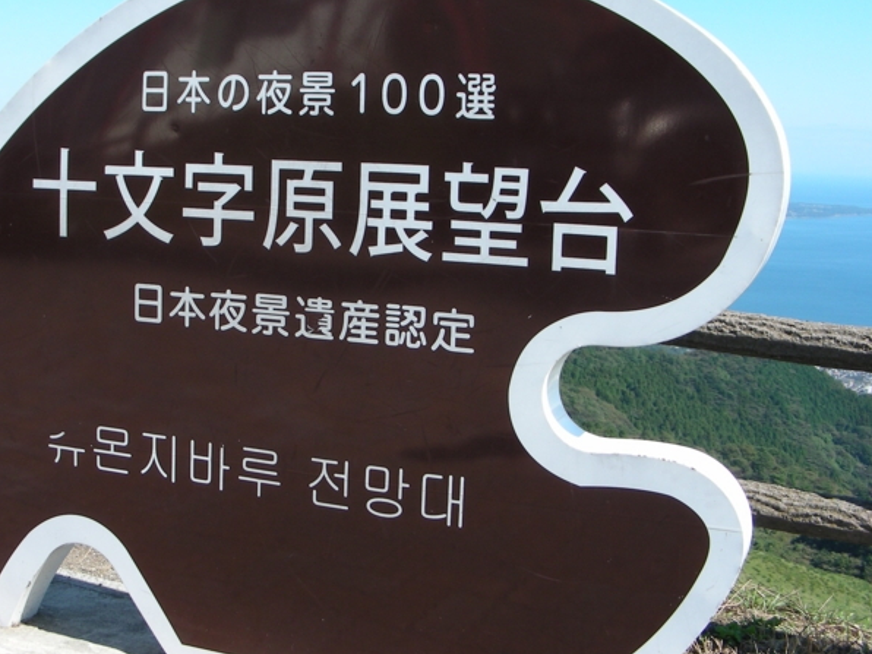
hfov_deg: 37.2
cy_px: 293
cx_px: 319
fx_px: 1285
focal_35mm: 51
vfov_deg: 28.5
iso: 50
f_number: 4
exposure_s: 1/288
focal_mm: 6.3
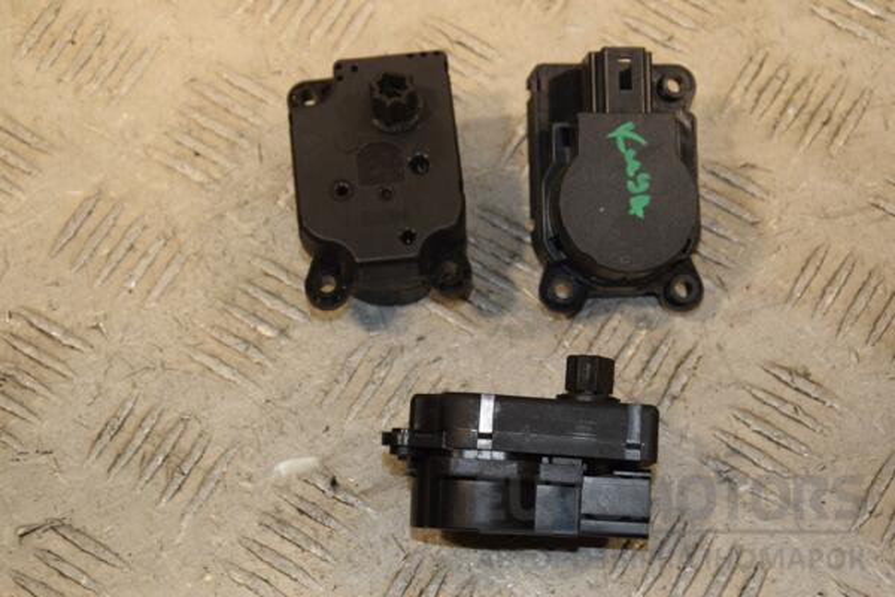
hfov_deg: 21.9
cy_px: 298
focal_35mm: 93
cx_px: 448
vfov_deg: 14.7
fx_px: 2312
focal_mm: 62
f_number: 7.1
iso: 800
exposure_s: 1/200
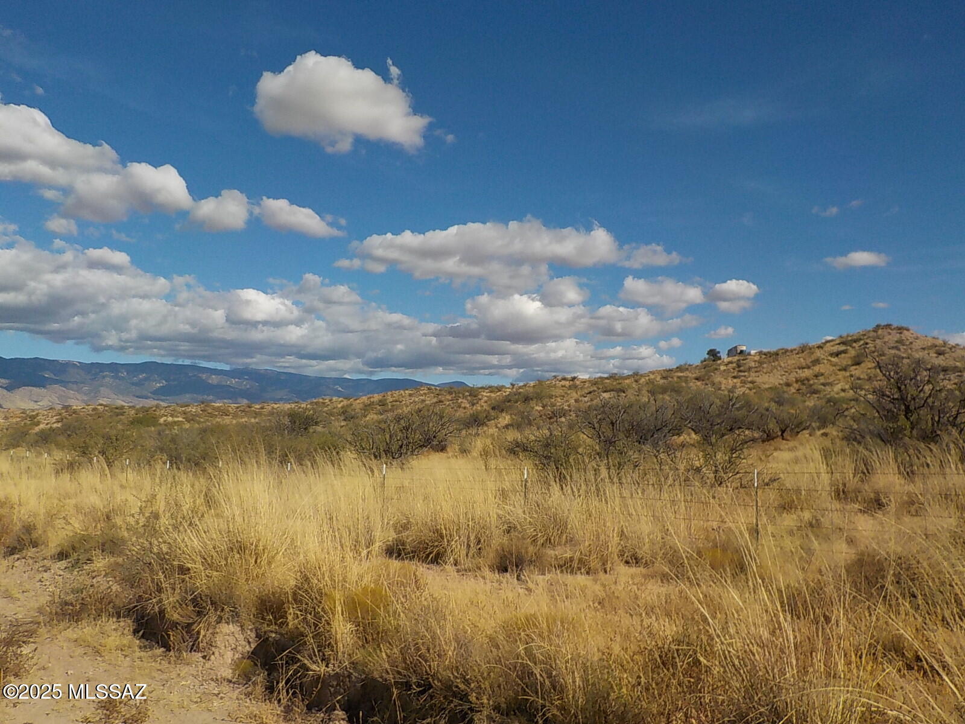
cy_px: 362
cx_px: 482
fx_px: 836
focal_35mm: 30
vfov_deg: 46.8
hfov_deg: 60.0
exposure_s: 1/640
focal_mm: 4.1
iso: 125
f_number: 6.6
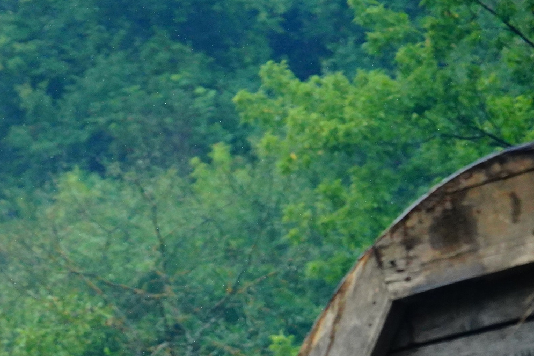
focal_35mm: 193
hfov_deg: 10.6
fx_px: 2862
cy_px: 454
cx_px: -4
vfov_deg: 7.0
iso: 5000
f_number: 3.5
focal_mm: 75
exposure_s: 1/6400
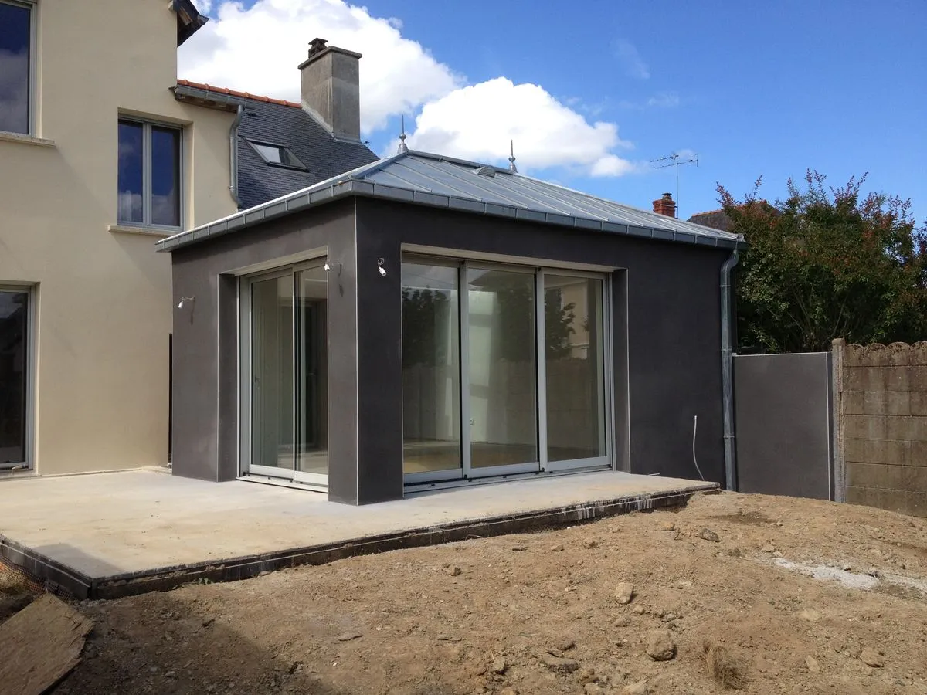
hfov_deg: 52.6
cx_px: 464
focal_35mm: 35
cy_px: 348
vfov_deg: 40.7
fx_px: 937
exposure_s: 1/1175
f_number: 2.4
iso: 50
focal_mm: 4.28
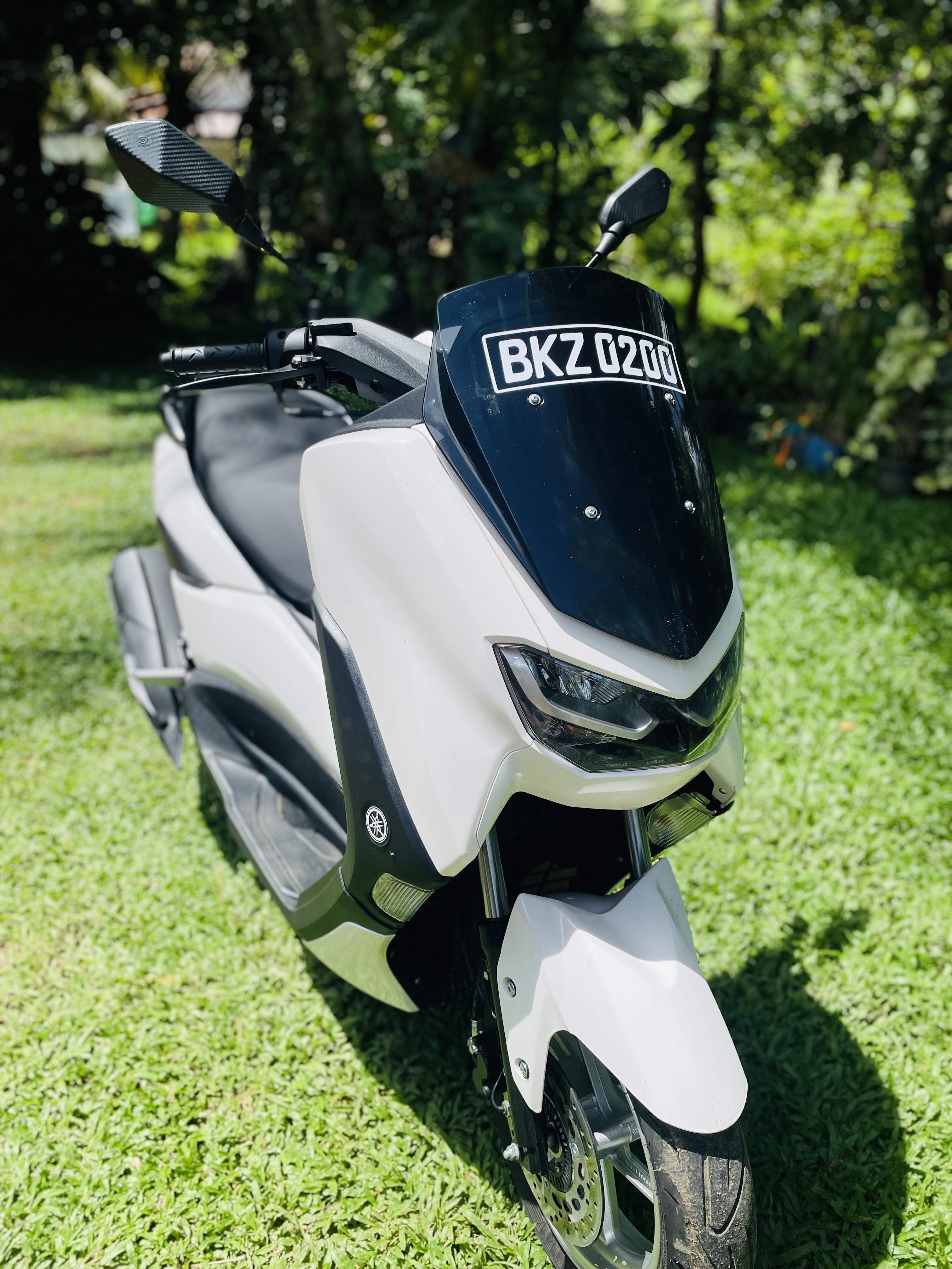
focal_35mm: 26
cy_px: 634
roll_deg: -0.6
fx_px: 953
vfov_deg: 67.3
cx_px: 476
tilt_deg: -23.8
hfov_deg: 53.1
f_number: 1.6
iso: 50
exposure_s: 1/4831
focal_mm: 4.2
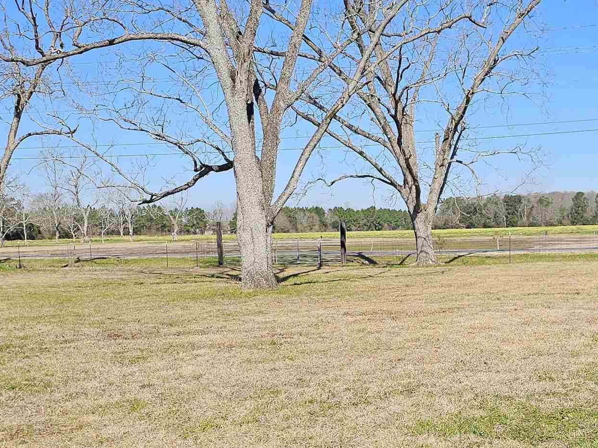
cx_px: 431
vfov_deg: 25.4
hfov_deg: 33.3
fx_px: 985
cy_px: 324
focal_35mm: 57
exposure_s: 1/848
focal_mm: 6.3
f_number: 1.7
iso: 10
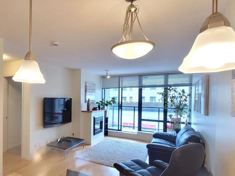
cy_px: 98
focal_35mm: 22
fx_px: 149
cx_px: 80
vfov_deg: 60.9
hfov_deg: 74.2
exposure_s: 1/60
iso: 200
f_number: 2.2
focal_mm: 1.74
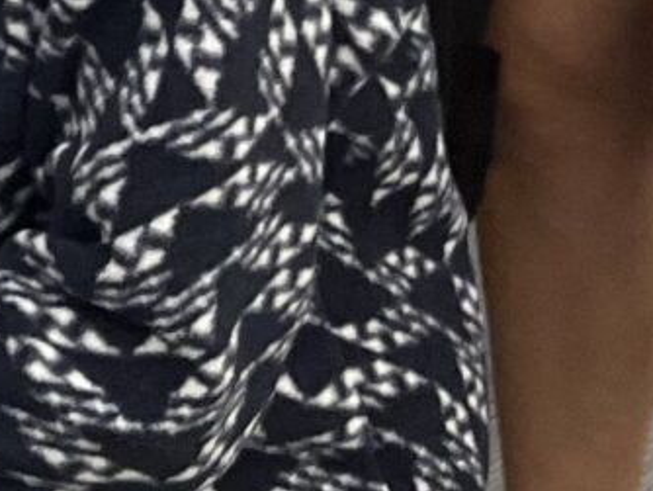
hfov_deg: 8.9
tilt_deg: -13.7
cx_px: -936
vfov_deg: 7.0
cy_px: -755
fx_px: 3757
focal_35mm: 199
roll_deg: -1.3
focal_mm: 5.1
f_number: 1.6
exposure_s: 1/101
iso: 125
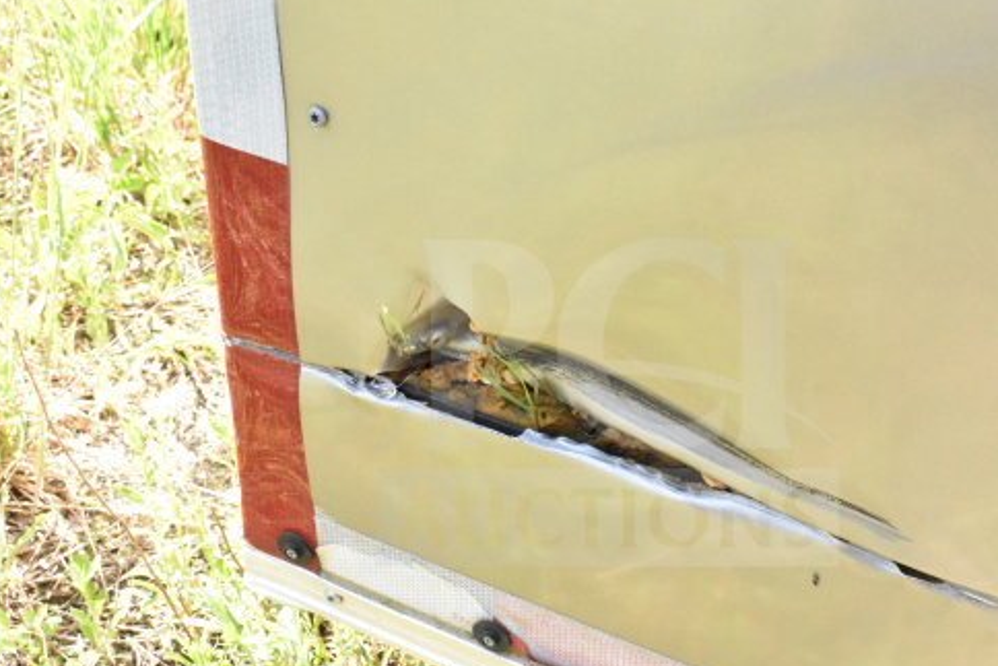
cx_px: 606
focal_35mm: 59
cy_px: 403
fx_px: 1626
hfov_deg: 34.0
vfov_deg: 23.1
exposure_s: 1/640
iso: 6400
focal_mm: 31
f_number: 13
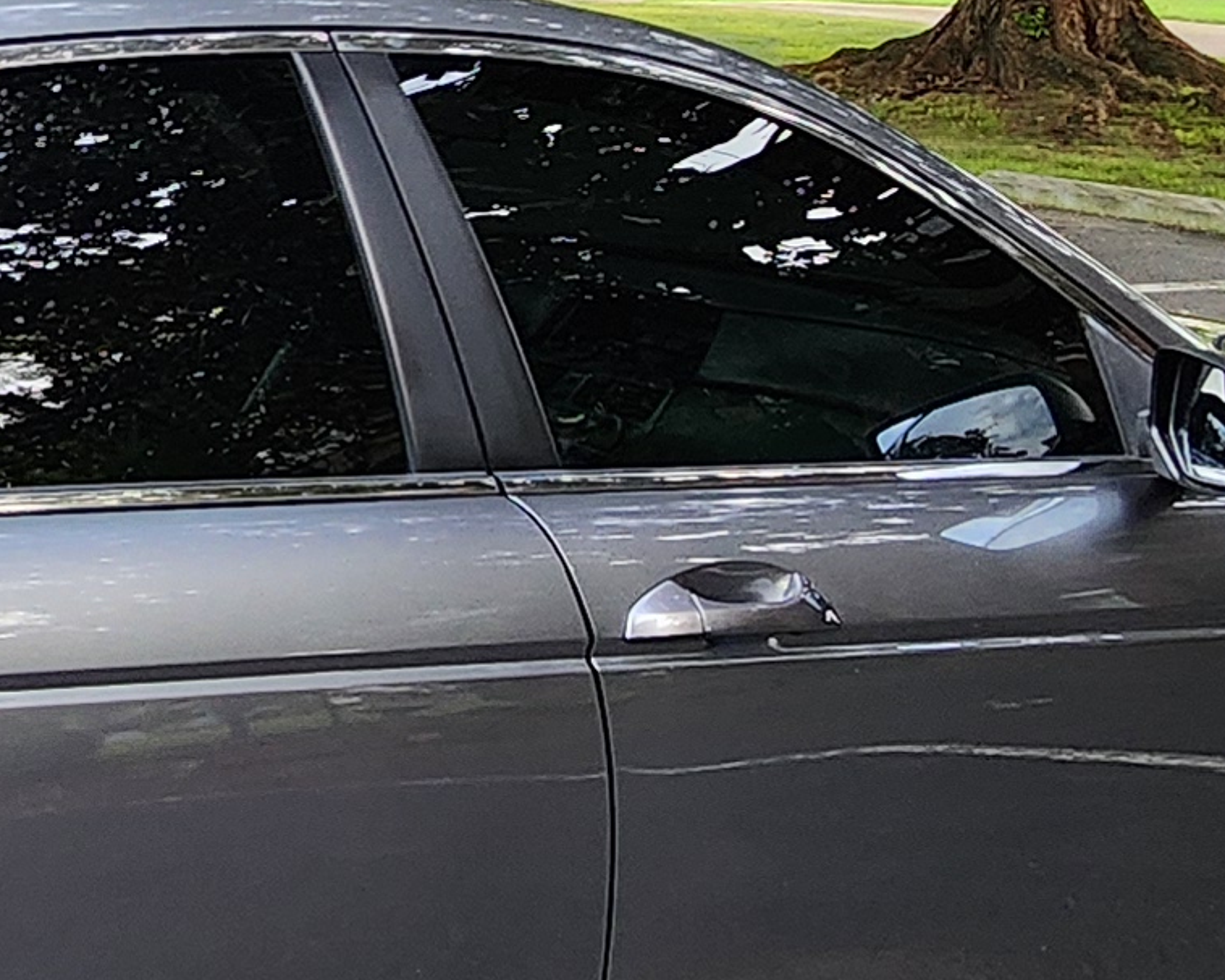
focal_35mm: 67
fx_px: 2428
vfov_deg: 22.4
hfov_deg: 25.4
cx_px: -250
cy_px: 149
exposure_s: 1/60
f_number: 2.2
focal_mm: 2.2
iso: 100
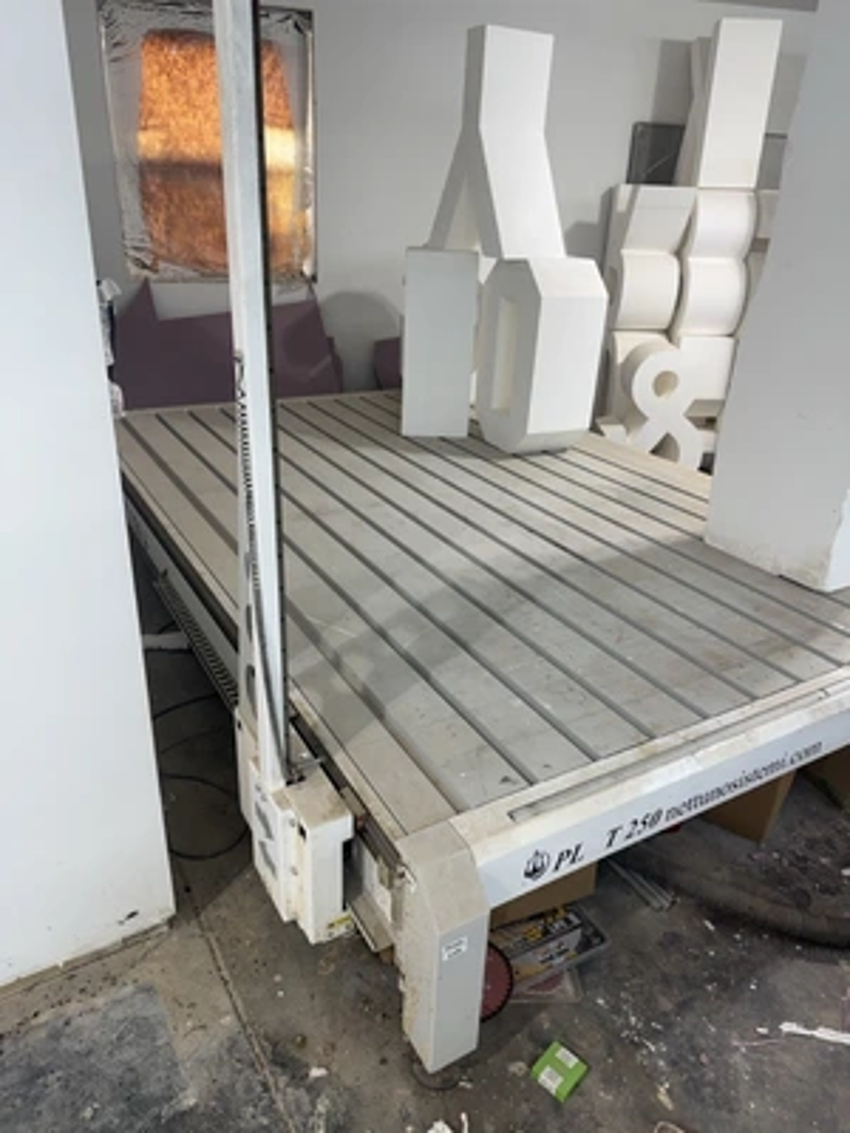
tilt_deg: -24.8
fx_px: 786
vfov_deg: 71.6
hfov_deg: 56.8
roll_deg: -3.0
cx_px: 425
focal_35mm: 24
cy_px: 566
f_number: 1.78
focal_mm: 6.76
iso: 80
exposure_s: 1/120
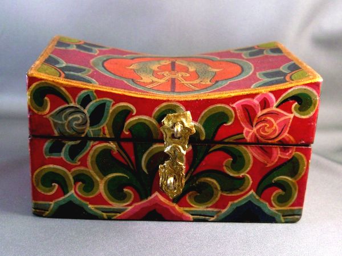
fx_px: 375
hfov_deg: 49.0
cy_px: 128
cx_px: 171
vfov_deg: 37.7
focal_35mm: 38
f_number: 2.8
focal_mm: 7.9
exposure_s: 1/40
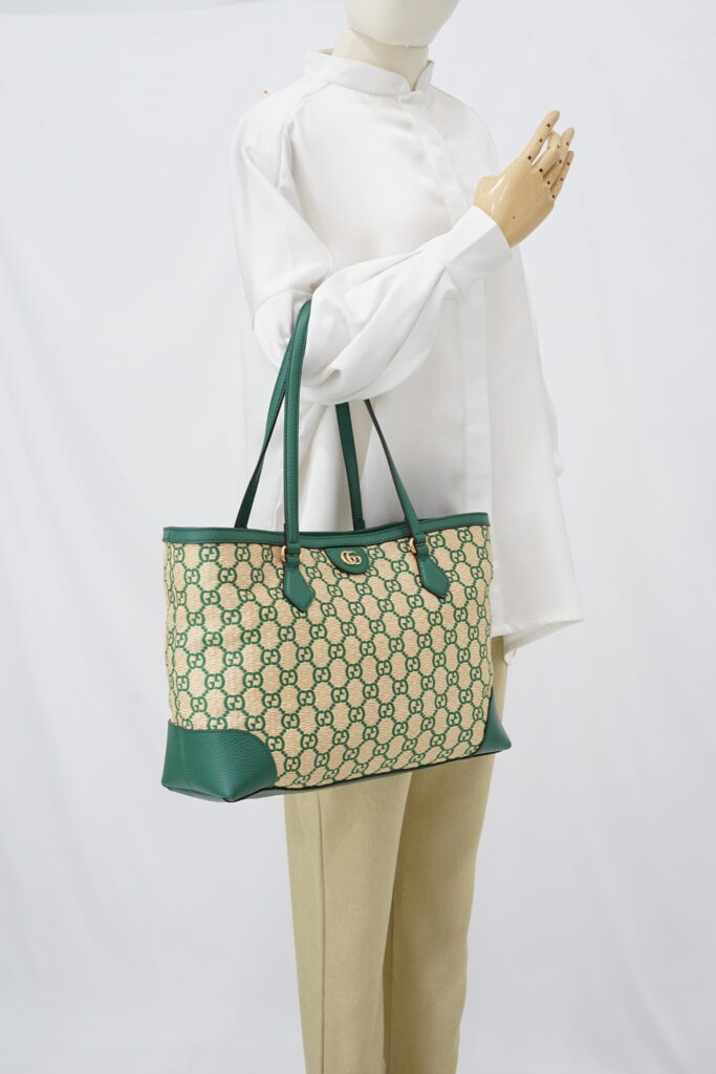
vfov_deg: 39.6
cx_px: 358
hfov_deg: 27.0
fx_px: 1491
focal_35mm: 50
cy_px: 537
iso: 640
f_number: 6.3
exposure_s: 1/10
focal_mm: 50
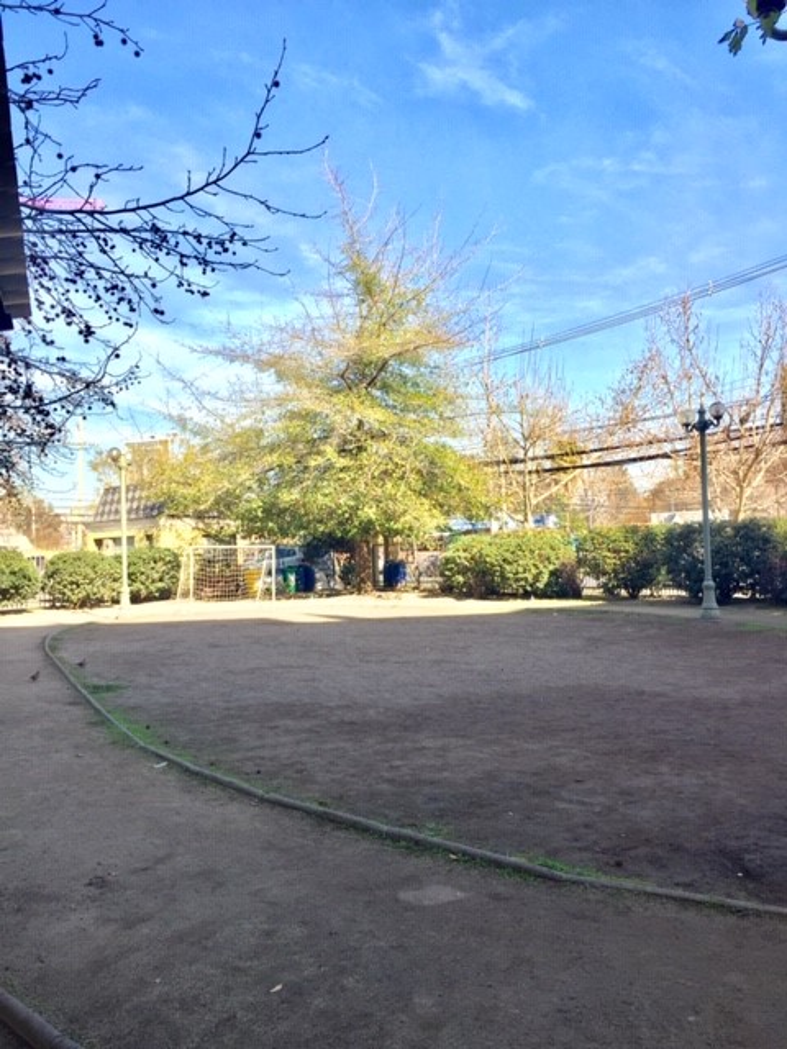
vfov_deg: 61.7
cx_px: 394
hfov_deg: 48.2
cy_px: 524
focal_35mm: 29
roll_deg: +0.1
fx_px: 879
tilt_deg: +2.5
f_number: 2.2
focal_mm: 4.15
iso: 32
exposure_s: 1/359
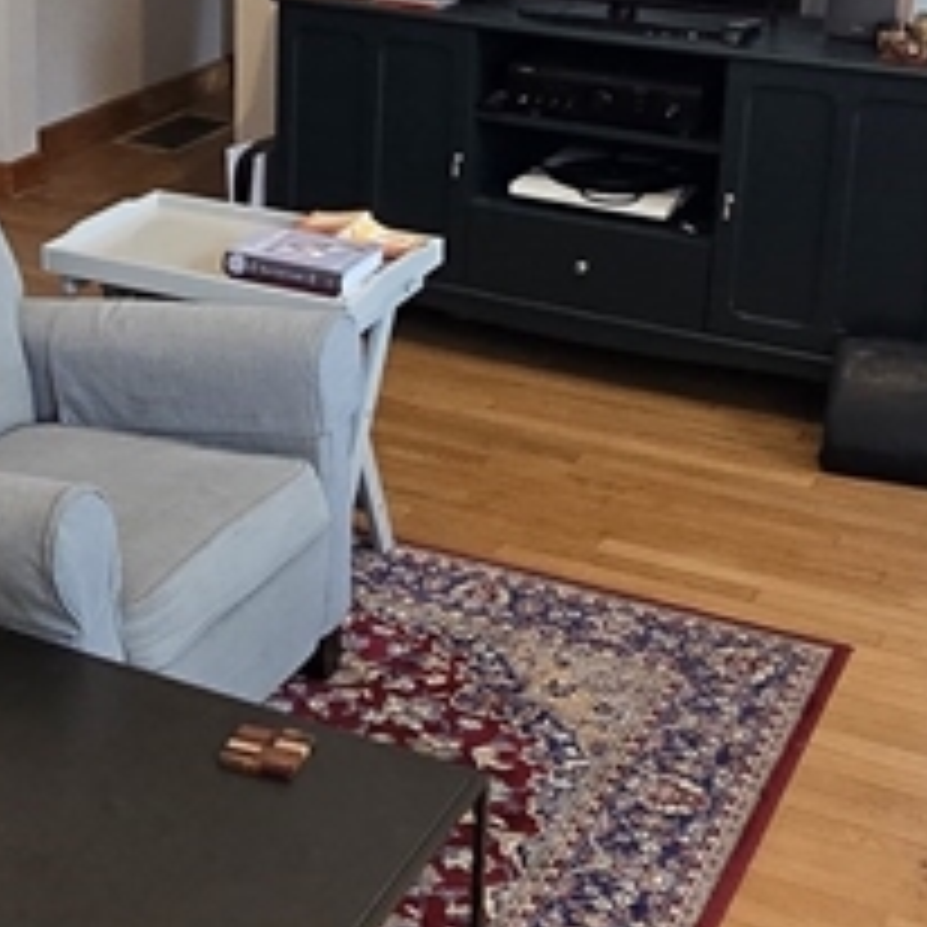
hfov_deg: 29.8
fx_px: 1727
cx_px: 292
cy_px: 189
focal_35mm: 57
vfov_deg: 29.4
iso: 200
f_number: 2.2
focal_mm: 2.2
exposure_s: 1/60
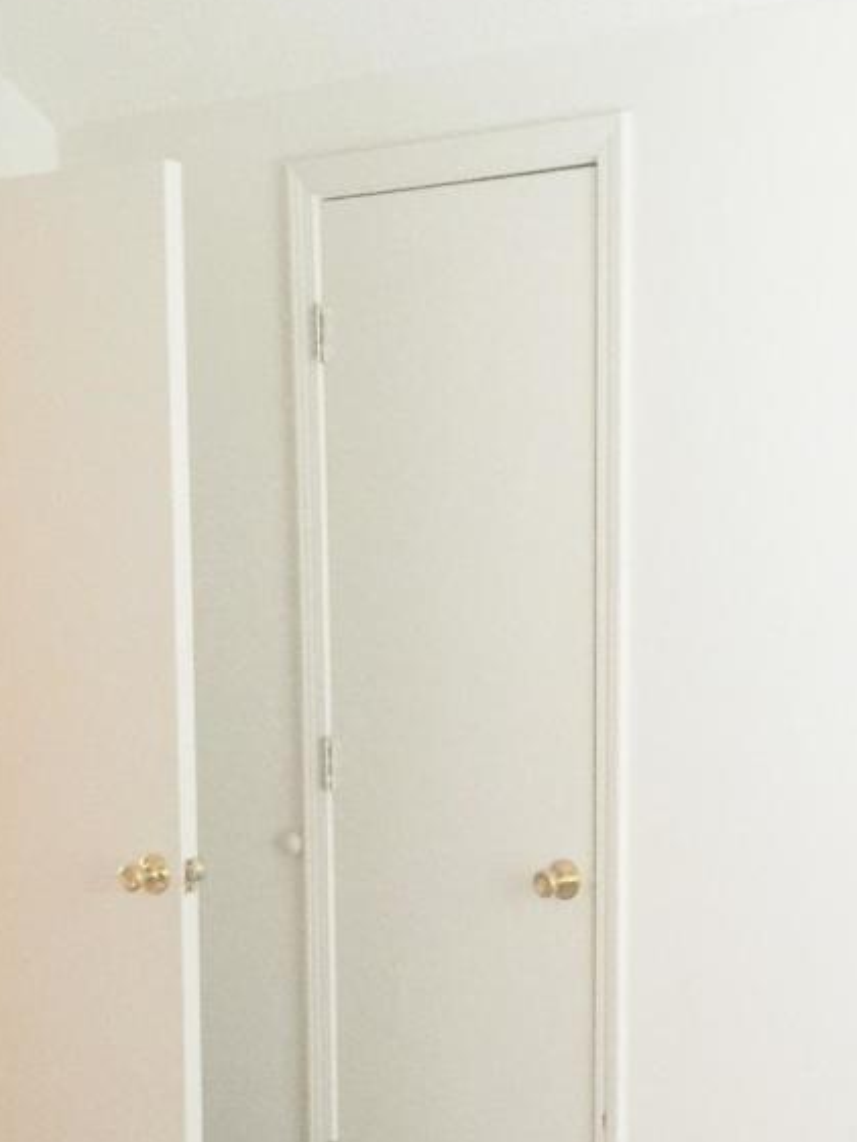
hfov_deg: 23.3
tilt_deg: -7.6
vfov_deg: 30.4
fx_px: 2046
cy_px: 930
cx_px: 706
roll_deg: +0.2
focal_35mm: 62
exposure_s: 1/15
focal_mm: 4.15
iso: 125
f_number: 2.2
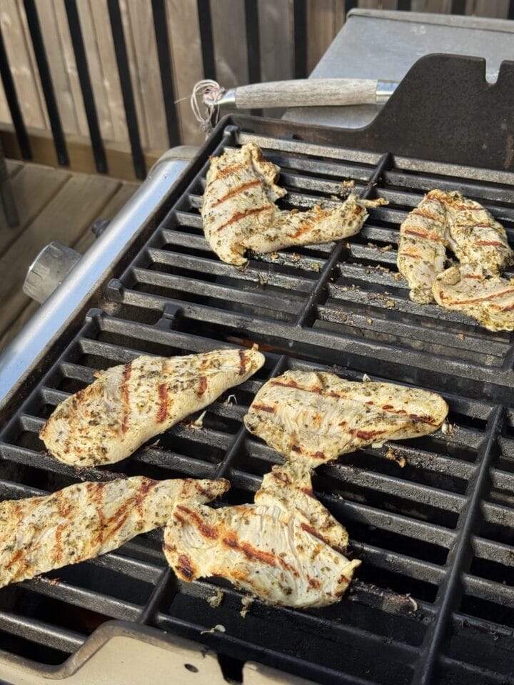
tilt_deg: -42.9
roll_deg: +4.7
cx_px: 257
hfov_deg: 30.3
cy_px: 342
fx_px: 950
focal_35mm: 48
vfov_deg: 39.7
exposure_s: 1/865
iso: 64
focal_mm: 6.76
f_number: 1.78
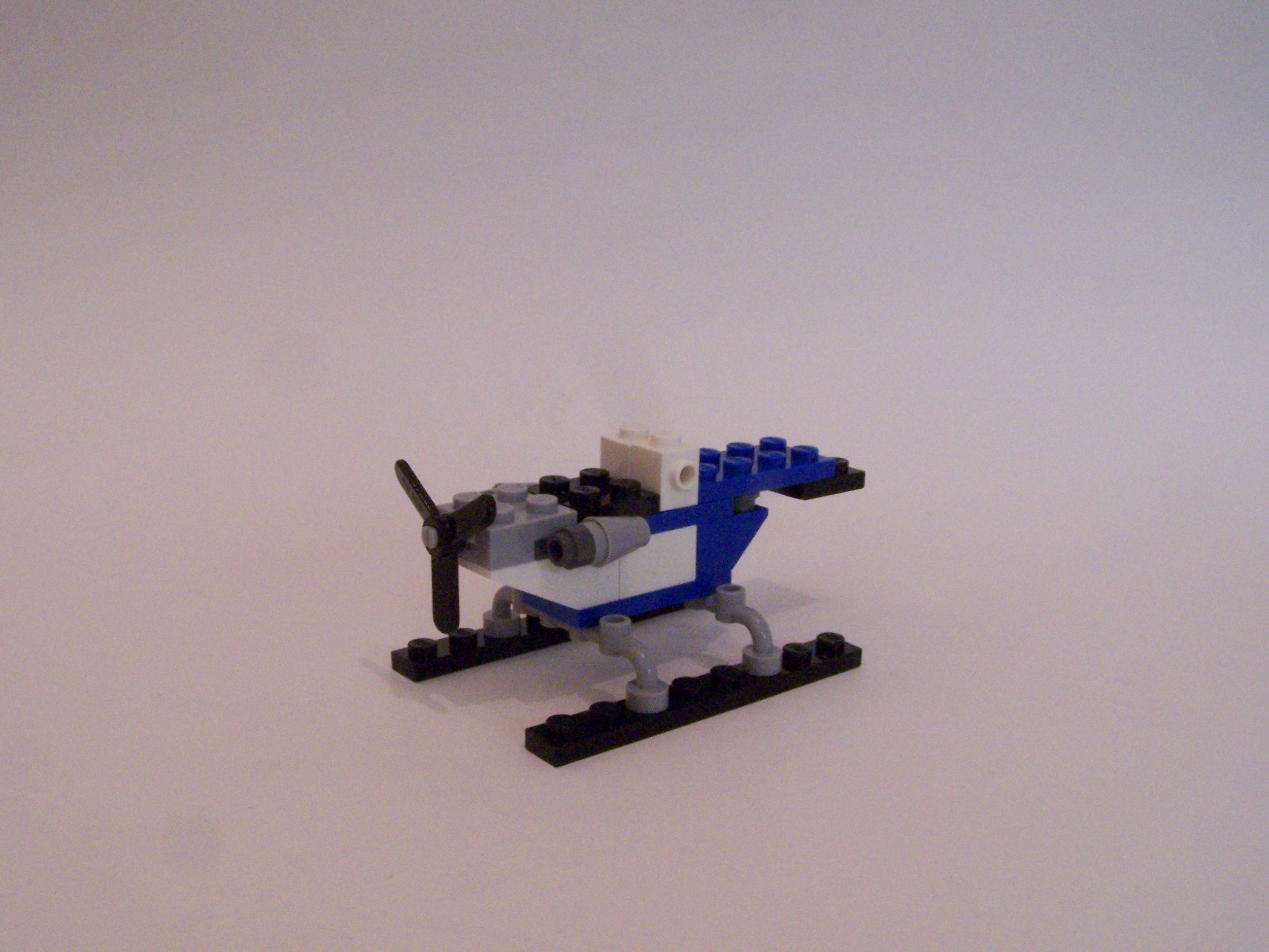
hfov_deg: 49.0
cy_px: 476
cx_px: 634
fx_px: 1393
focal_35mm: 38
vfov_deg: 37.7
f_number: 8
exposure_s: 1/8
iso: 400
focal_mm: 6.3
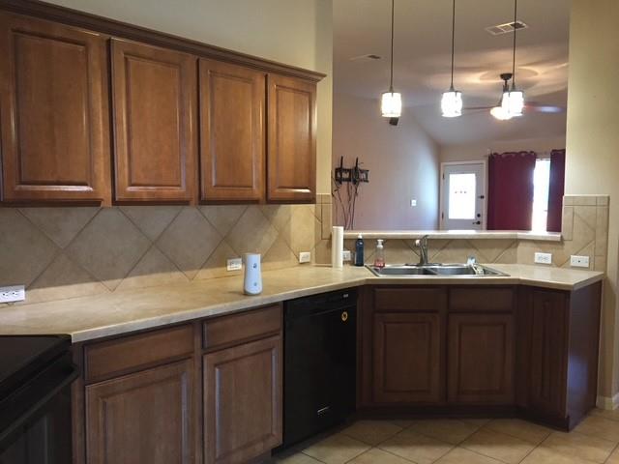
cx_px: 310
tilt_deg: -4.3
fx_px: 519
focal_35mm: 29
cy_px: 232
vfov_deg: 48.2
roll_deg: -1.8
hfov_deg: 61.7
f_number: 2.2
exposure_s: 1/20
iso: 250
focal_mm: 4.15
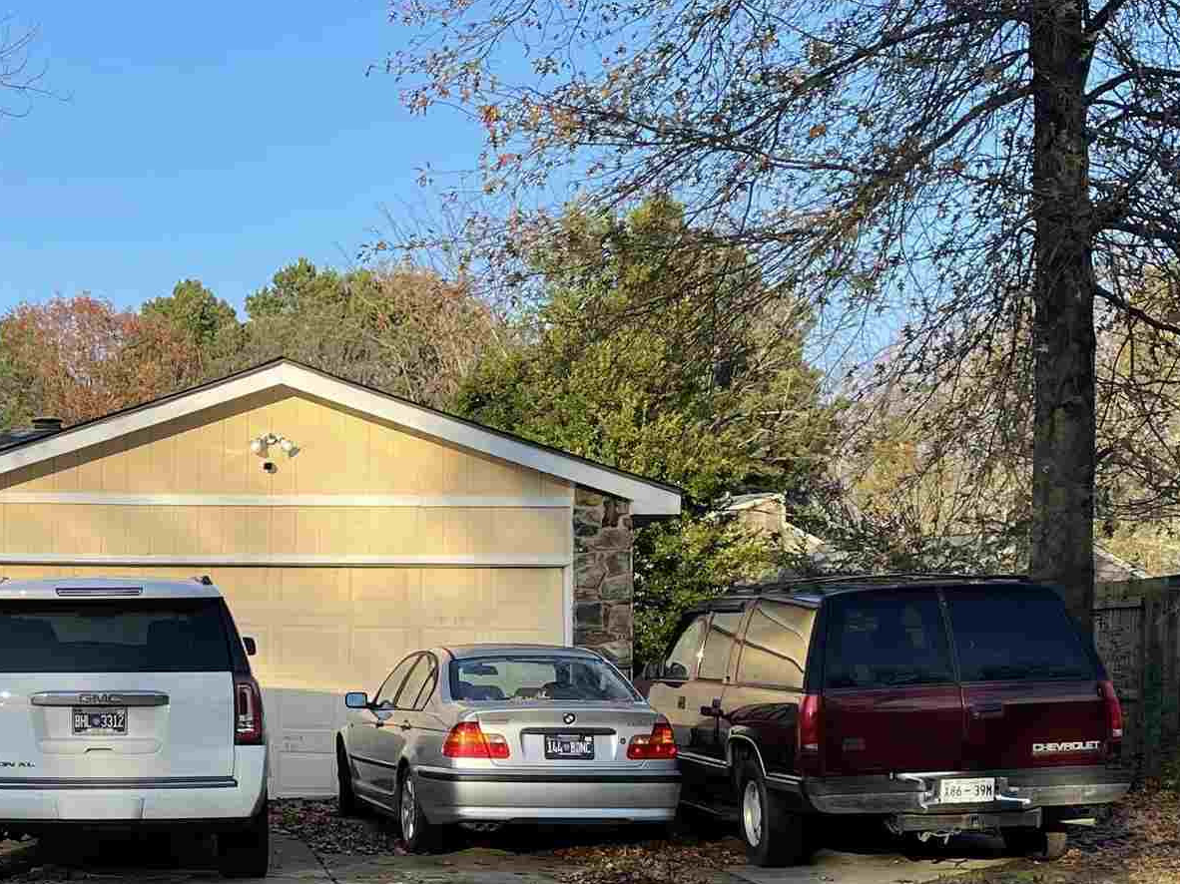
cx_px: 75
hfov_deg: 28.4
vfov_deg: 22.4
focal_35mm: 65
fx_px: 2215
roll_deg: +0.9
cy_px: 649
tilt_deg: +2.8
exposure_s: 1/1164
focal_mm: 5.1
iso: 32
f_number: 1.6
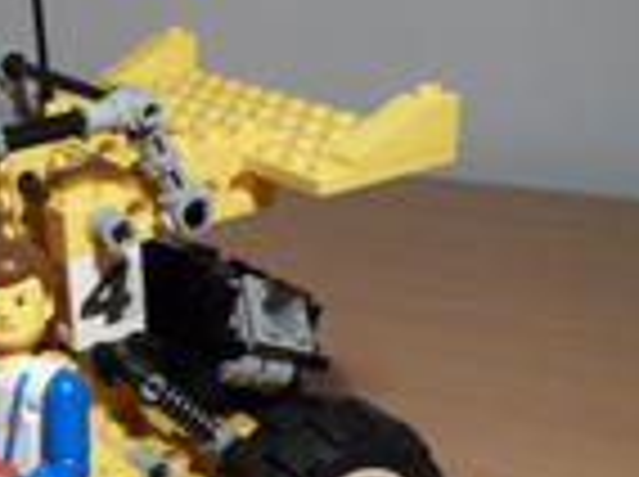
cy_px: 310
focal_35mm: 61
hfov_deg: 29.0
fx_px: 1124
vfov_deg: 23.9
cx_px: -45
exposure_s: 1/20
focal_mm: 4
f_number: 3.2
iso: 200
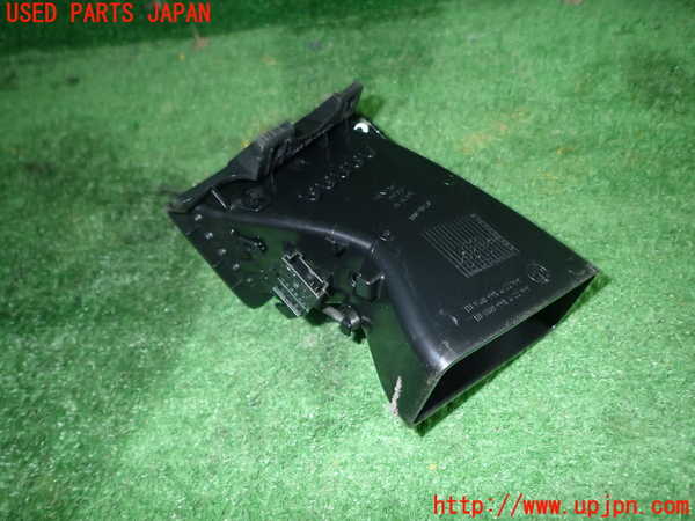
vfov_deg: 54.9
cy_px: 260
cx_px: 348
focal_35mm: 25
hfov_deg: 69.4
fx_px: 502
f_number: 5.6
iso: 400
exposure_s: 1/30
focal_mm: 4.5
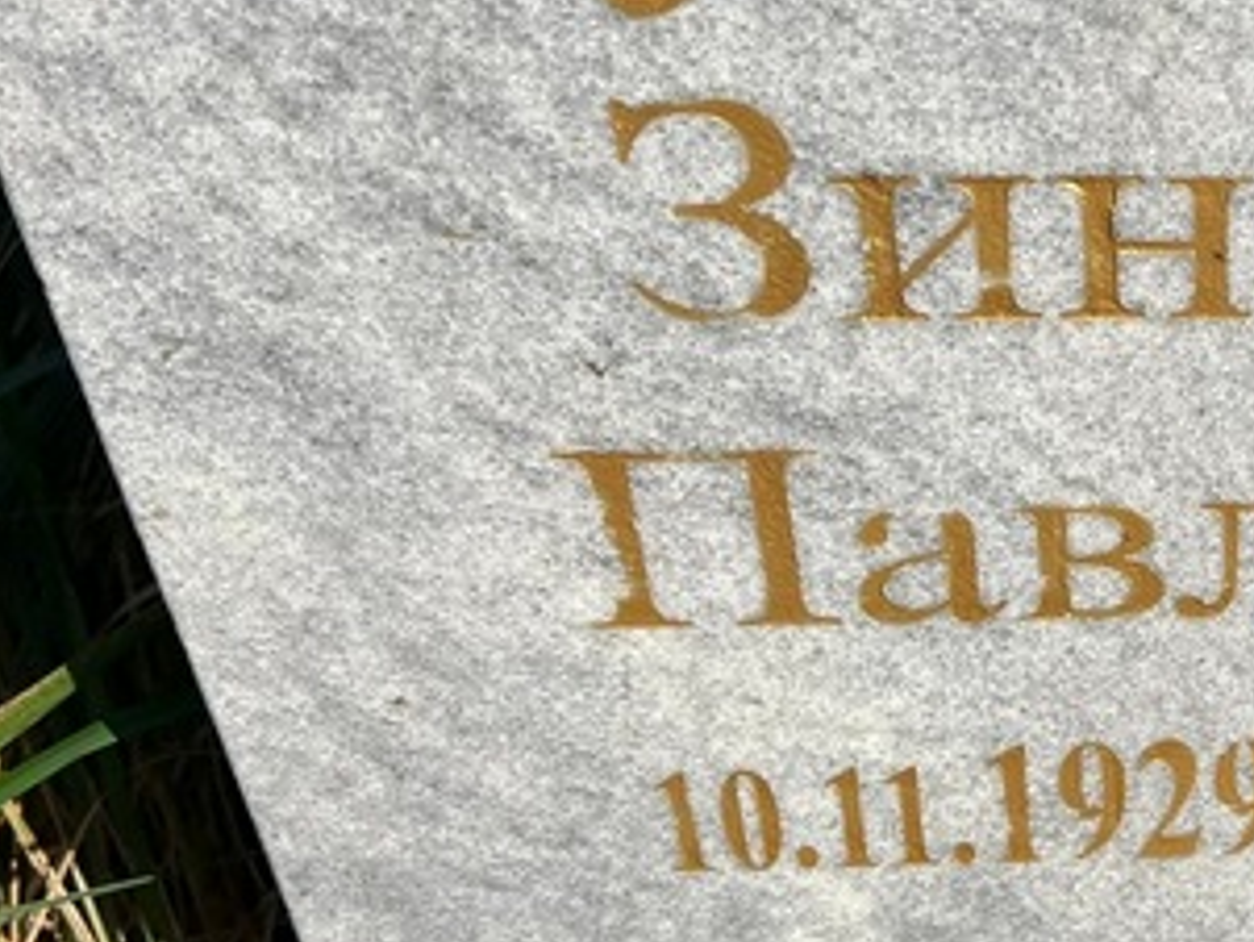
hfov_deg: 26.0
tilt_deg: -43.7
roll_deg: +0.4
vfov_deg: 21.3
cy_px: 479
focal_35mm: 69
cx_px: 1375
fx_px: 2501
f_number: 1.5
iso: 50
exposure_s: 1/6579
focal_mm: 5.7
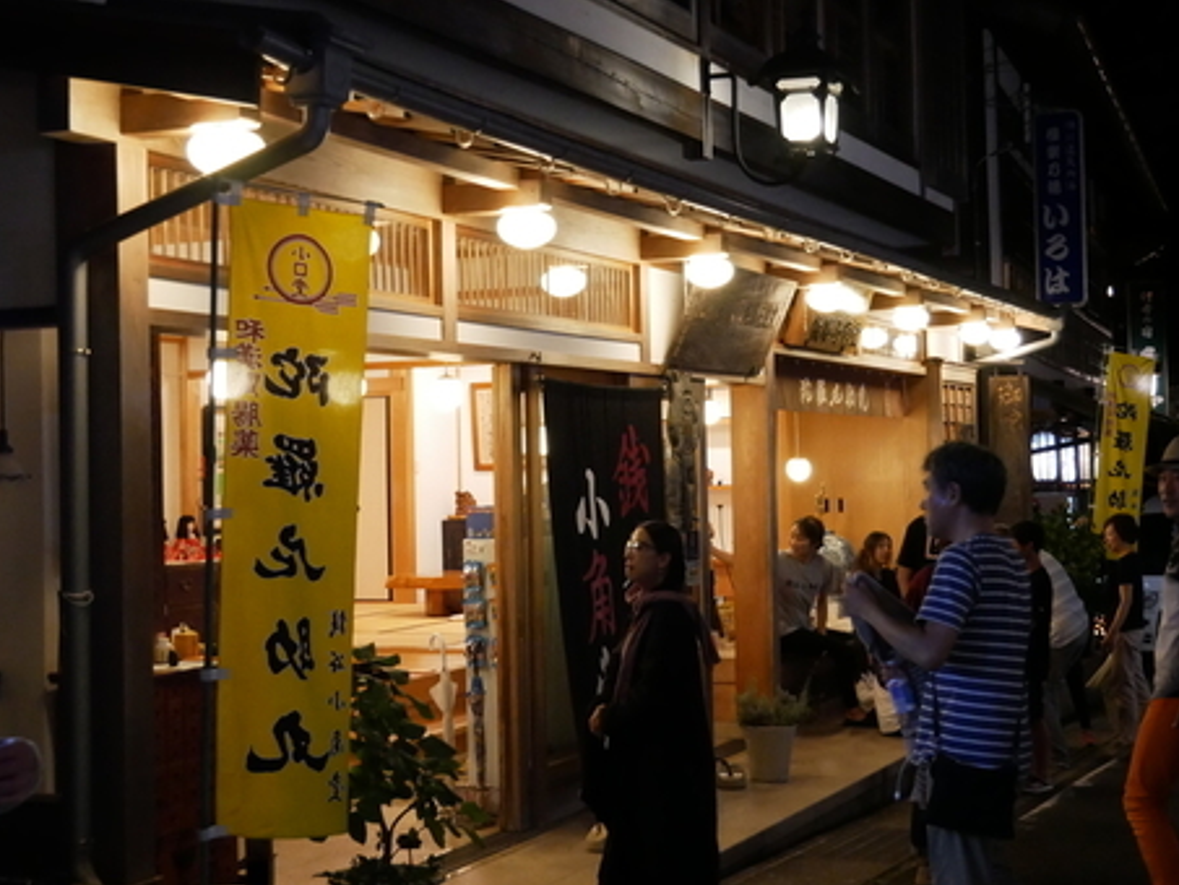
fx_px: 1806
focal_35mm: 53
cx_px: 617
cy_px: 374
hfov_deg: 36.2
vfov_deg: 27.5
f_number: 4.1
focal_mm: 20
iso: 3200
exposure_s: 1/60
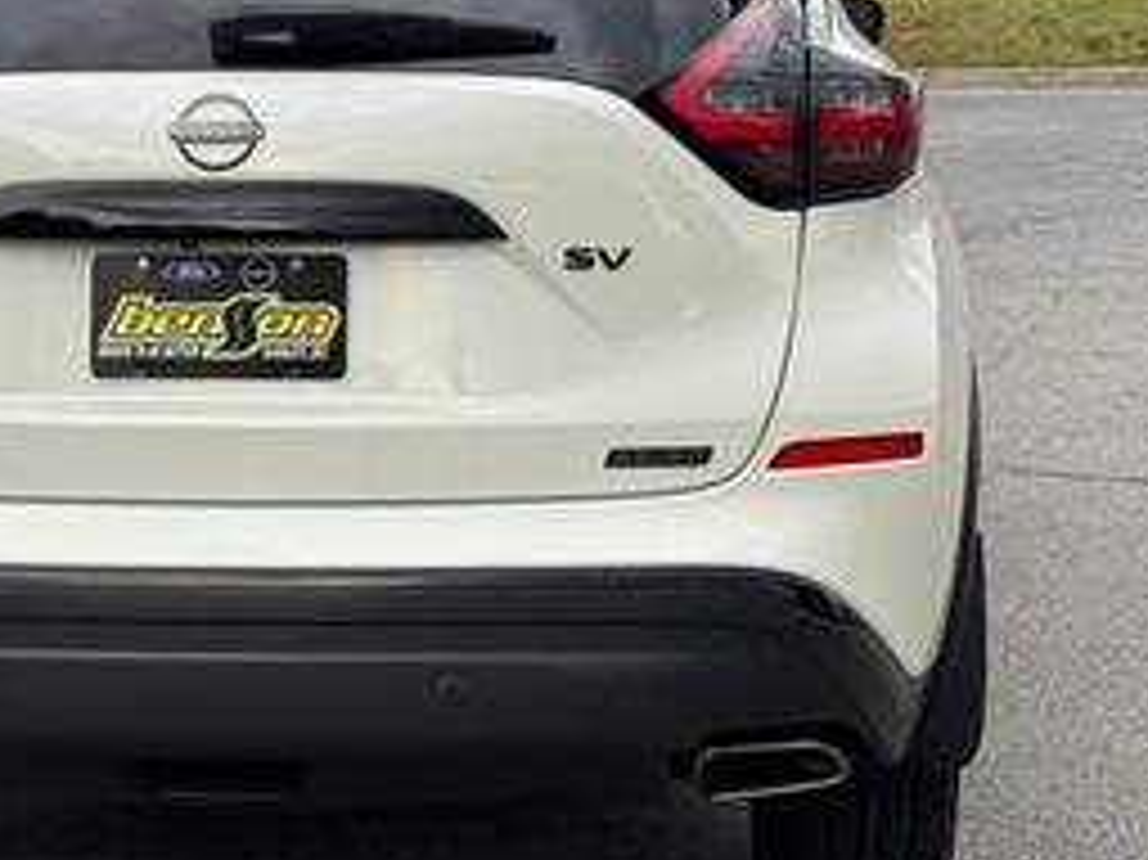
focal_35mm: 95
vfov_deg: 15.5
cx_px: 297
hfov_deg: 20.5
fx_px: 3149
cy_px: 297
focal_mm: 6.76
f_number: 1.78
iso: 64
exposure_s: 1/651
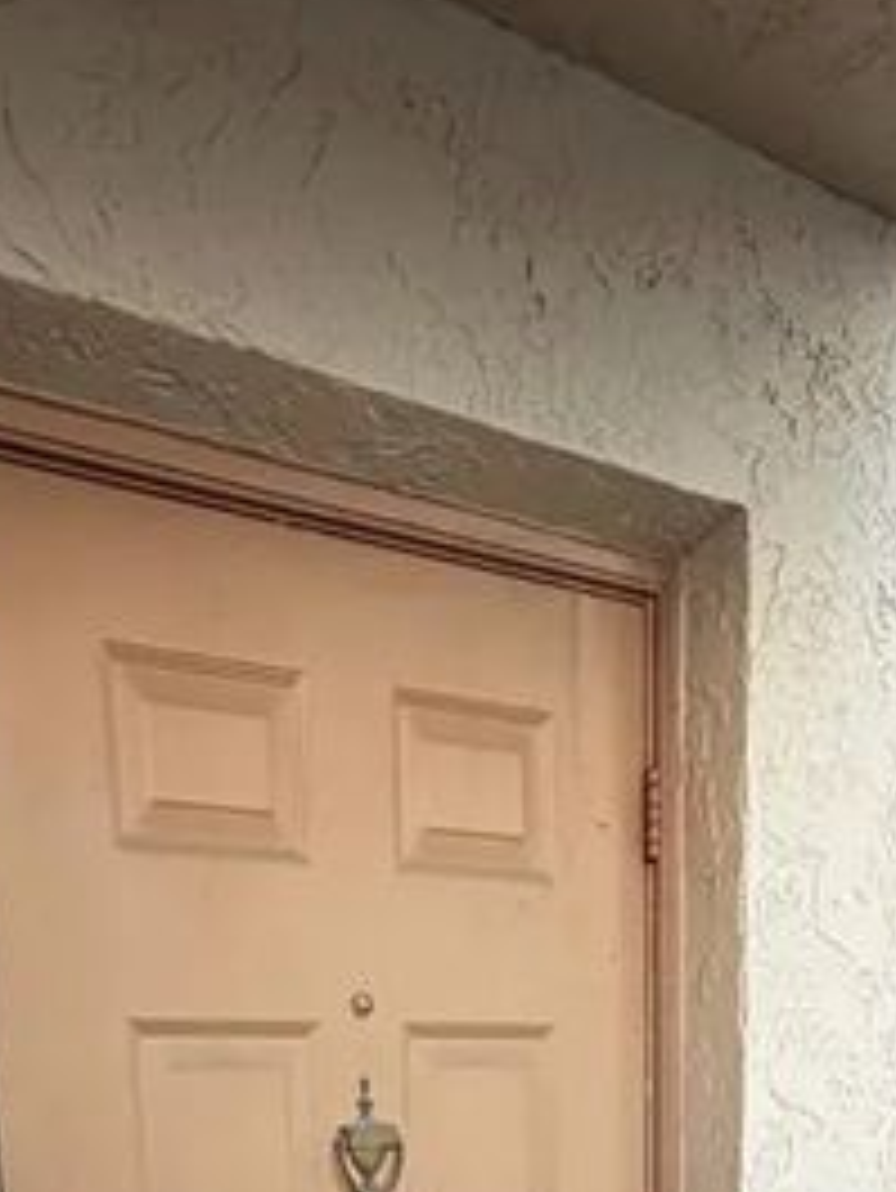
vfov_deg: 32.4
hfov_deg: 32.0
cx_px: 302
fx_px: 1552
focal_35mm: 45
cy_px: 1523
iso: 100
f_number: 2.2
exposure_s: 1/121
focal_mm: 2.22
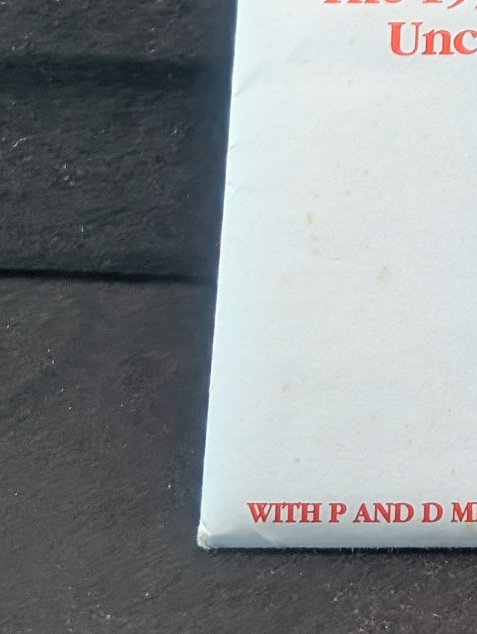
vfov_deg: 14.9
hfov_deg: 13.0
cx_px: 797
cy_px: -655
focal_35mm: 106
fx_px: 1942
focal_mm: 6.9
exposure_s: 1/23.8
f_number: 1.68
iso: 115
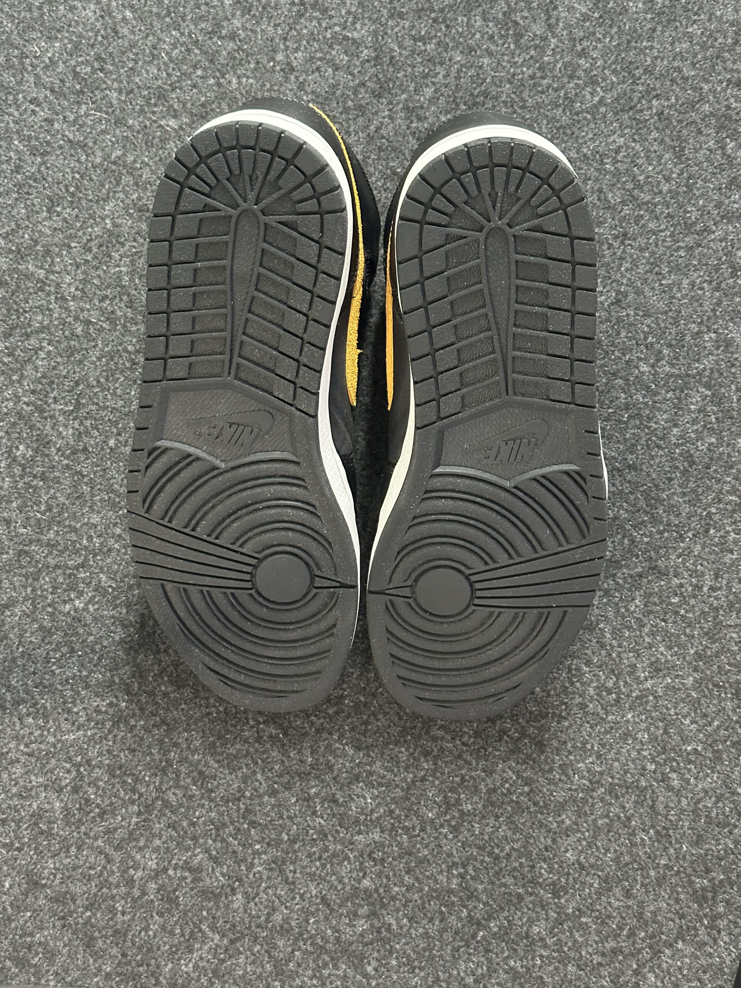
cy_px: 494
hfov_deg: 30.3
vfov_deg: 39.7
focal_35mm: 48
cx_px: 370
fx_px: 1370
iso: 640
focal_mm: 6.86
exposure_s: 1/25
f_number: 1.78
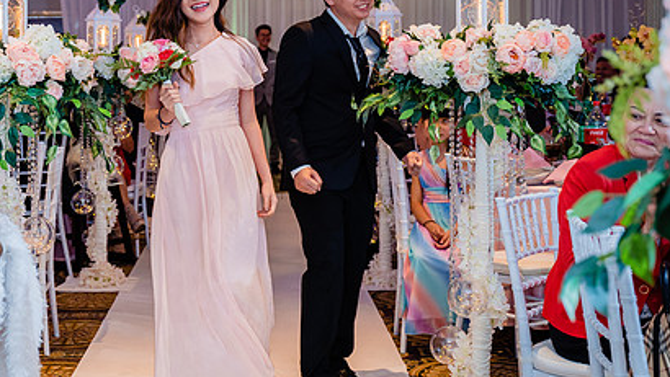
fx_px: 1280
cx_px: 196
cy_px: 100
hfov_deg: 29.0
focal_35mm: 72
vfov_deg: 16.7
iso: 1250
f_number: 3.5
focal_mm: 42
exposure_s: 1/160
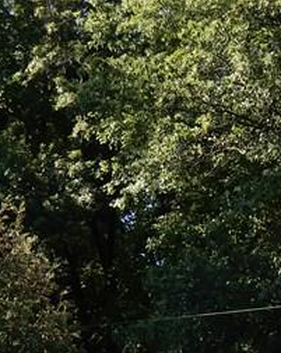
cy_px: 514
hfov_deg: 5.9
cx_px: 517
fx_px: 2687
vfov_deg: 7.4
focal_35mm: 258
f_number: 4.5
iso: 80
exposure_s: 1/125
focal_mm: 11.6
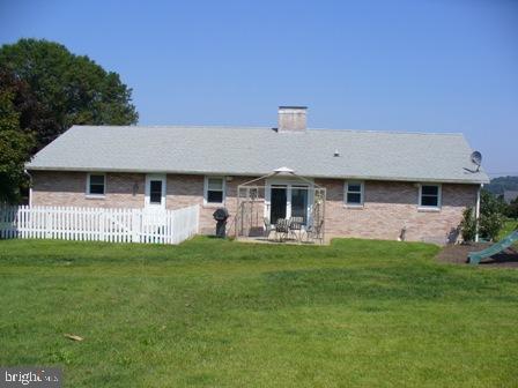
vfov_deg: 38.7
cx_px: 259
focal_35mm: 37
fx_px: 554
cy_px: 194
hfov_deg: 50.1
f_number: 5.6
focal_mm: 6.1
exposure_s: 1/500
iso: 80
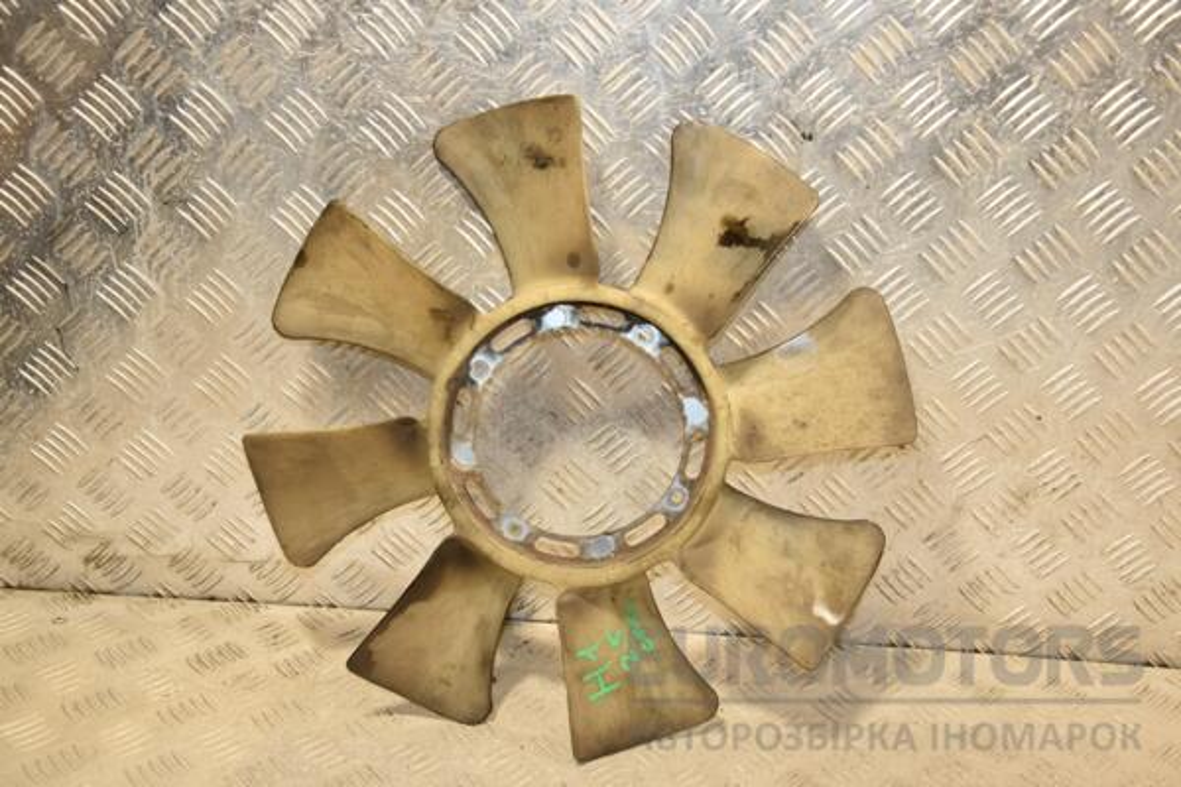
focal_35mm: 48
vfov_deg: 28.1
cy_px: 394
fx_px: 1575
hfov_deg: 41.1
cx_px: 590
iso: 800
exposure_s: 1/200
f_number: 5
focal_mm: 32
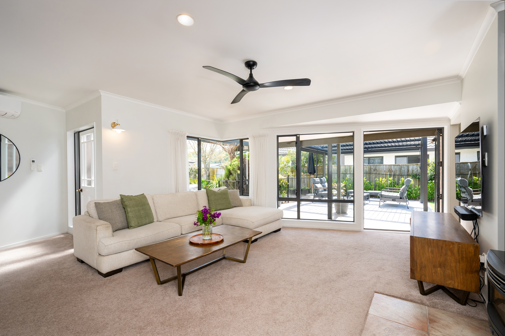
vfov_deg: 75.5
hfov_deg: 98.5
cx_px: 252
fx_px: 217
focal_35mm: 16
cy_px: 168
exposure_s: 1/50
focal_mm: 15.5
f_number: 8
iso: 500
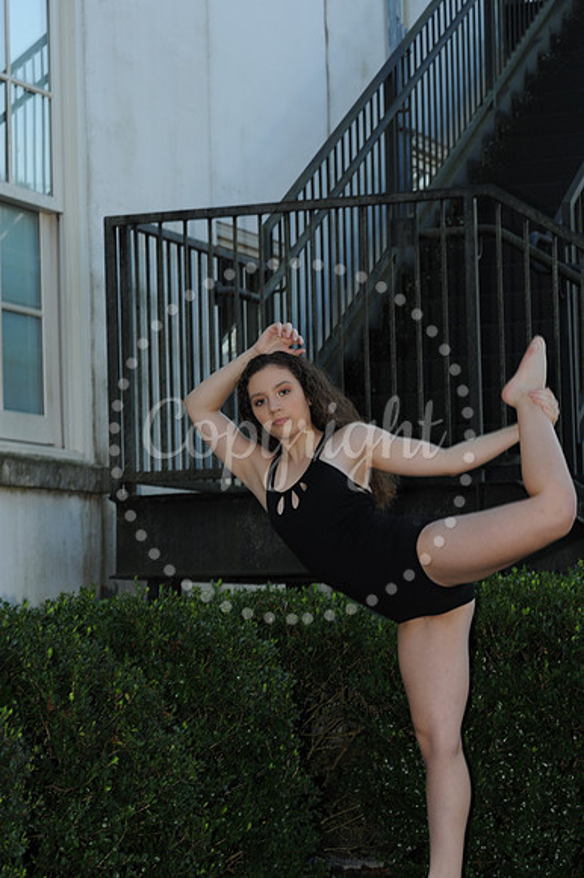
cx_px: 292
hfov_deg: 13.0
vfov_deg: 19.5
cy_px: 439
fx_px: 2558
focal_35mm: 105
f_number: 10
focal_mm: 105
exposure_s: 1/100
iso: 200
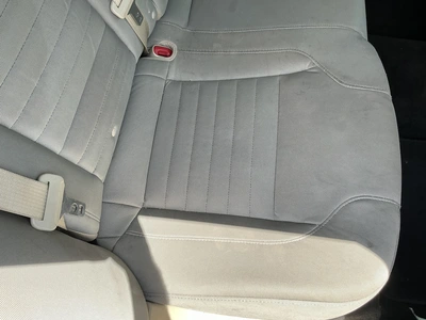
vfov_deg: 49.7
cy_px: 160
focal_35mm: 28
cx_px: 213
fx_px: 345
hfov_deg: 63.4
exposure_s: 1/176
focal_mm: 3
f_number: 1.8
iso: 25
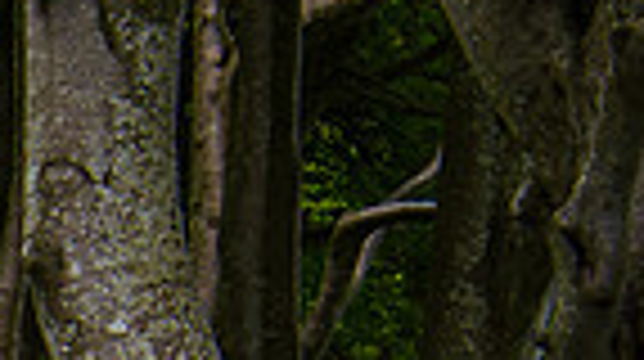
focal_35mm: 551
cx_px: -536
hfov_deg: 3.9
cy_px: 945
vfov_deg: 2.2
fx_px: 9397
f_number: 13
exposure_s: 1/200
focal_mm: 72
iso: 500
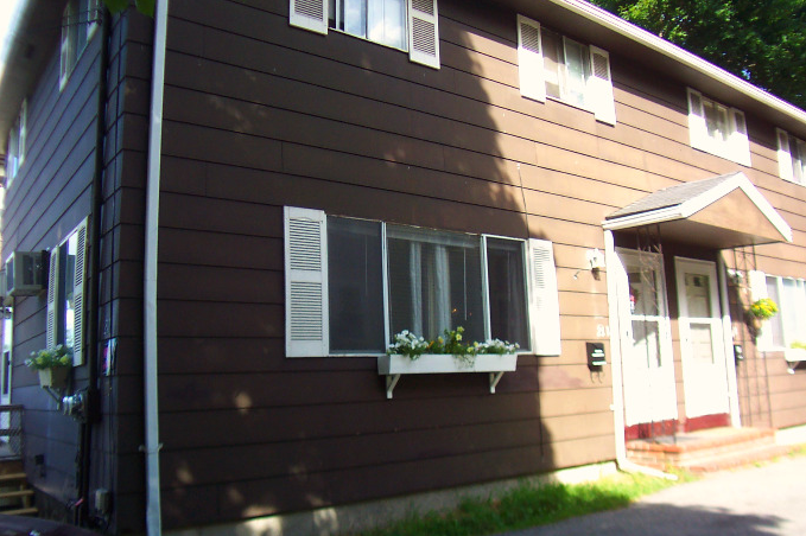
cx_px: 433
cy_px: 266
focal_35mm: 42
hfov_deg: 46.4
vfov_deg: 31.9
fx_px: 940
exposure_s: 1/500
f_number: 2.8
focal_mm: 8
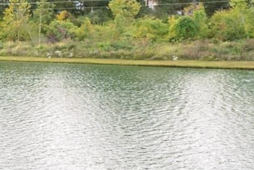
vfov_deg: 17.8
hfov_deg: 18.9
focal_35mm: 76
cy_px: 33
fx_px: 536
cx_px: -227
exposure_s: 1/40
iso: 400
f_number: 10
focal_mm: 10
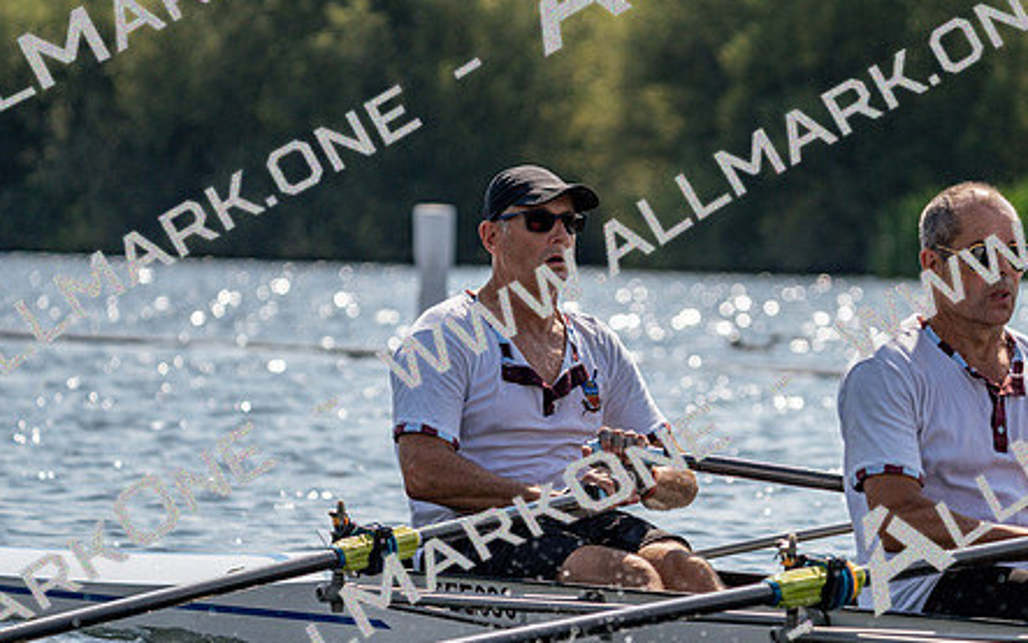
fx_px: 7481
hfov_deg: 7.9
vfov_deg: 4.9
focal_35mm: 267
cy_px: 396
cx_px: 664
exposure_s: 1/1600
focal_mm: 200
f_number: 5.6
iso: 160
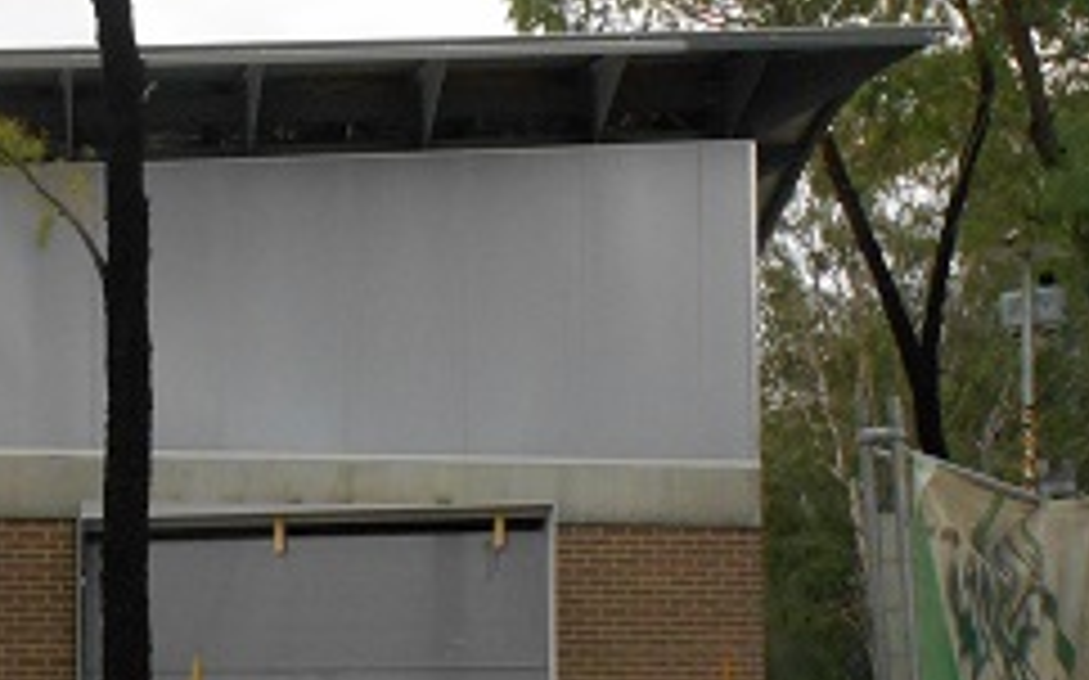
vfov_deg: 16.3
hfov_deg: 25.9
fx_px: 2344
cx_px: 320
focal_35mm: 79
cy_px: 576
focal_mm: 5.1
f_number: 3.4
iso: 400
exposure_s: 1/1600
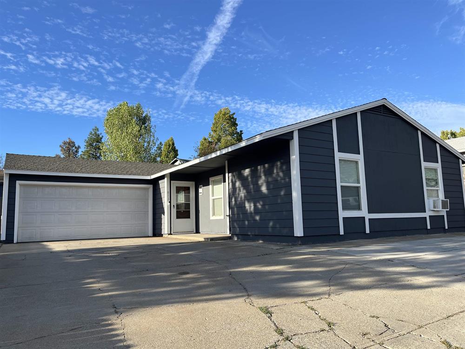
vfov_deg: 53.1
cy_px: 174
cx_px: 232
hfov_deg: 67.3
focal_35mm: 26
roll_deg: +1.8
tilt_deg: +8.3
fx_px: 349
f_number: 1.6
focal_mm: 5.1
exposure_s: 1/1647
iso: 50
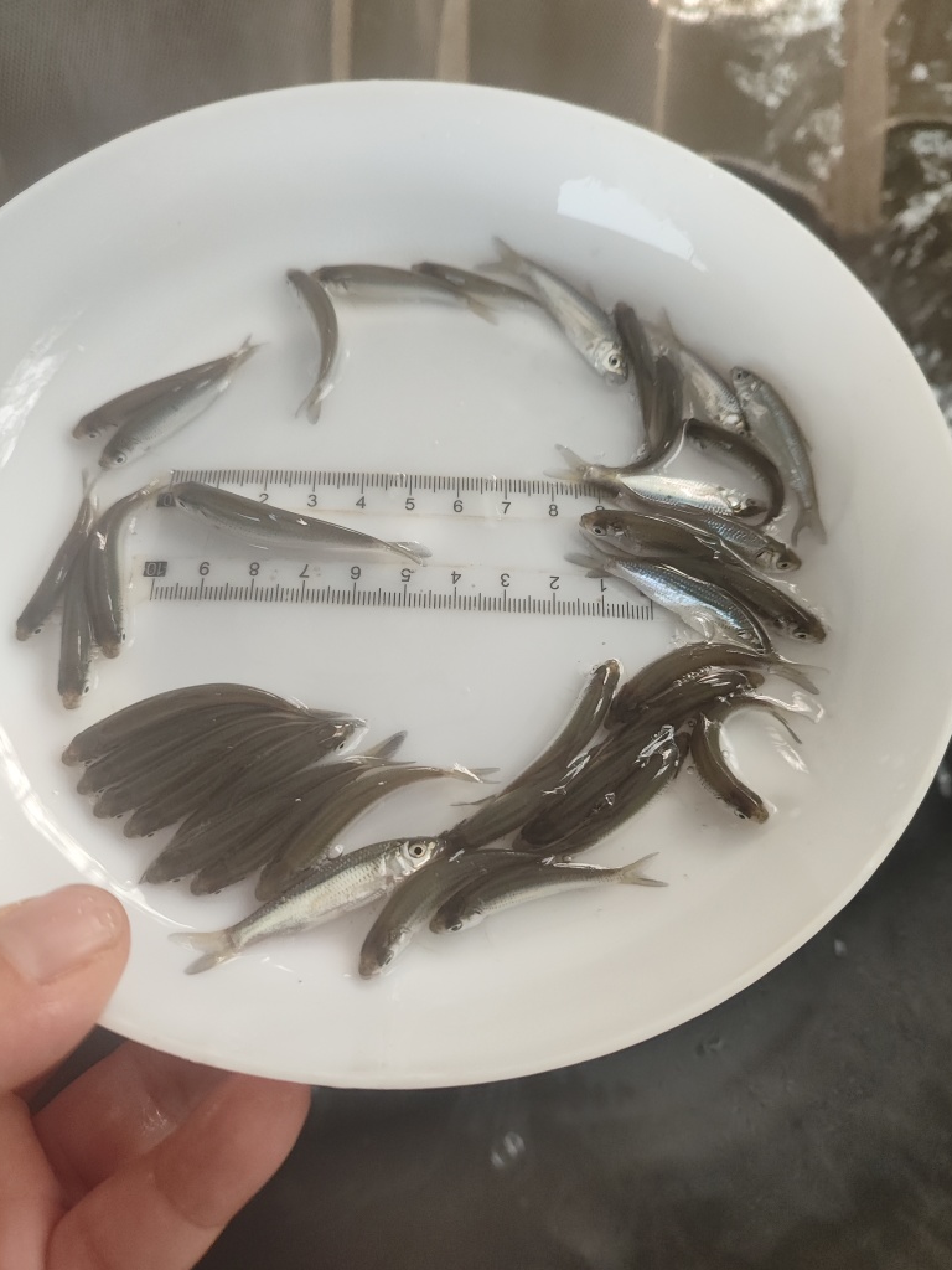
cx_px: 485
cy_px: 622
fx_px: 917
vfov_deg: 69.4
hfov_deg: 54.9
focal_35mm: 25
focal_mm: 5.26
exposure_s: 1/400
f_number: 1.65
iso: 1023
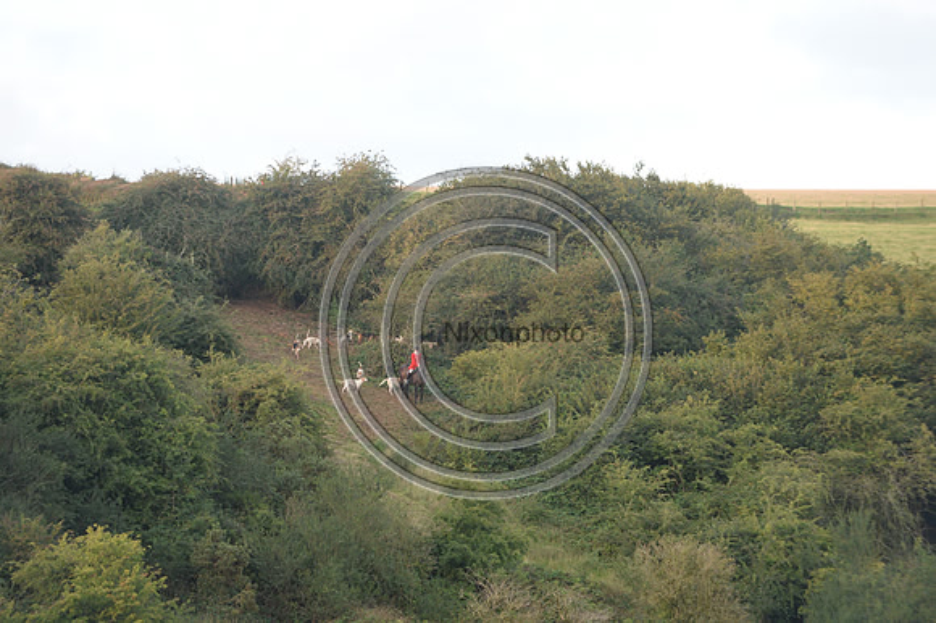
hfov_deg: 10.3
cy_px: 312
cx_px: 468
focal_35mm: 200
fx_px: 5197
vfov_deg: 6.9
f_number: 4
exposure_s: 1/400
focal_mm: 200
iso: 2500
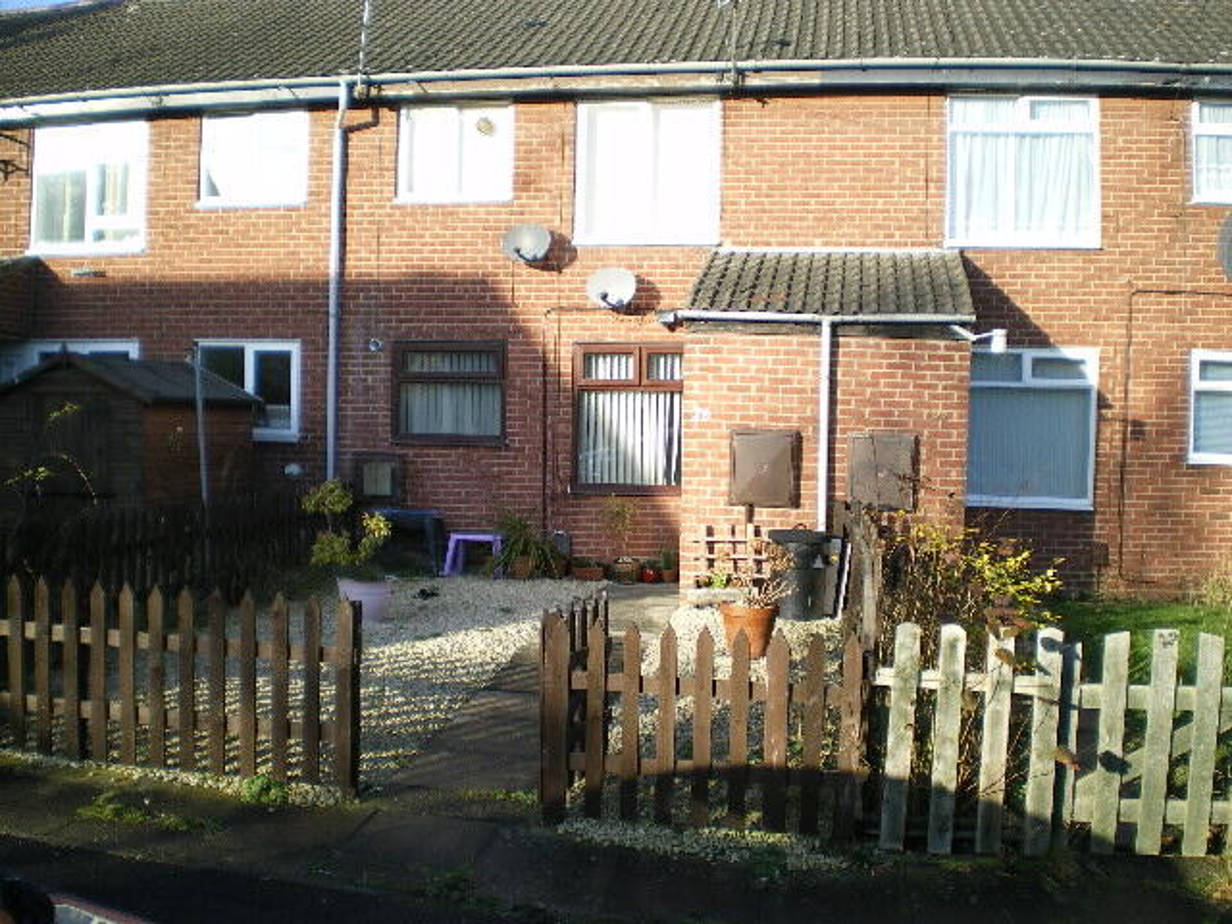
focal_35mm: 36
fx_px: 1281
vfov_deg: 39.7
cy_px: 462
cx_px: 616
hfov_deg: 51.4
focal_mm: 6.3
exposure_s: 1/200
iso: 50
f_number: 3.1
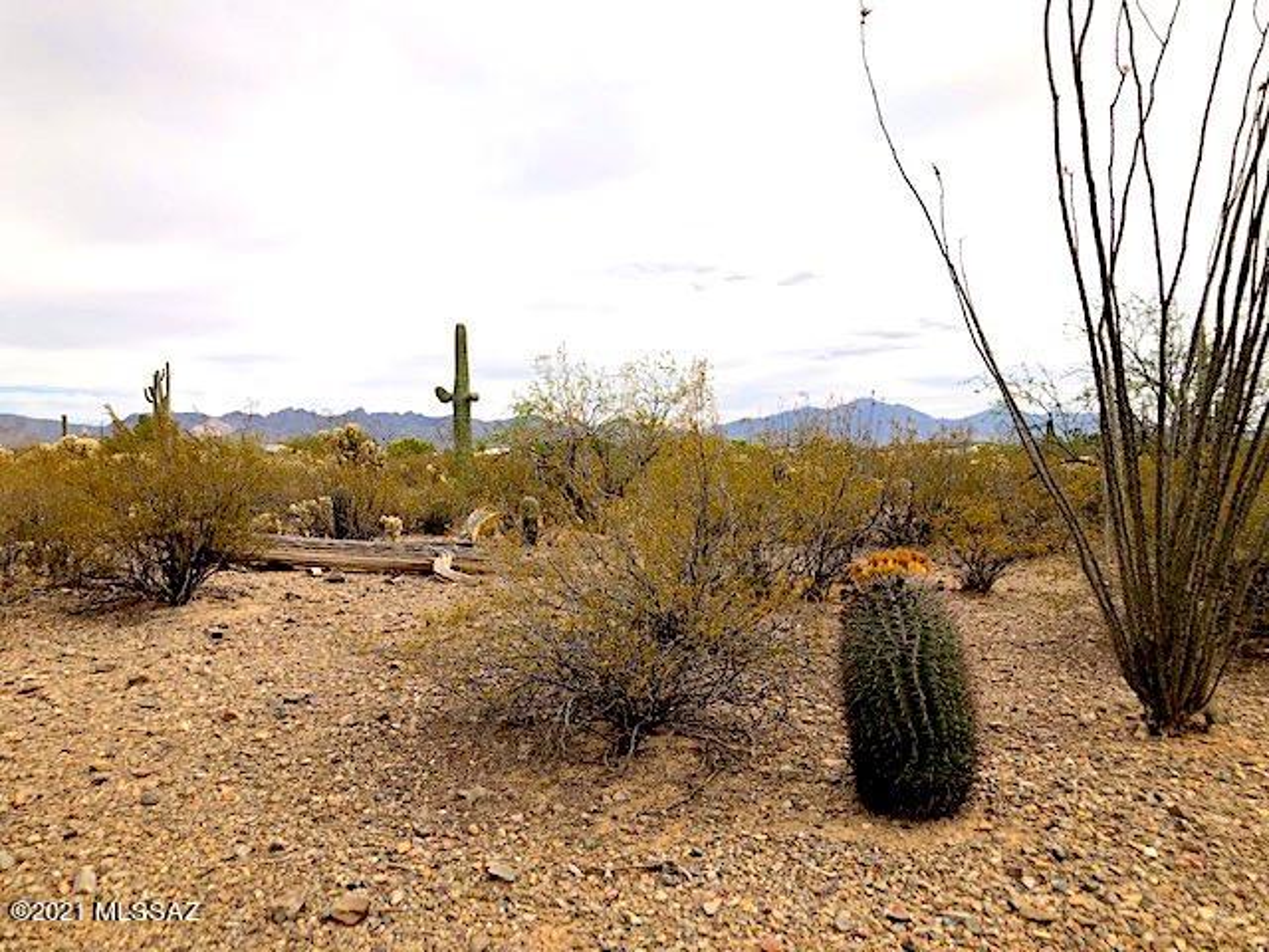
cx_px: 634
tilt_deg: -0.7
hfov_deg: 63.4
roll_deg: +0.9
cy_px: 476
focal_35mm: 28
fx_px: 1026
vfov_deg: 49.7
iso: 25
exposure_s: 1/2404
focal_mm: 3.99
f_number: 1.8
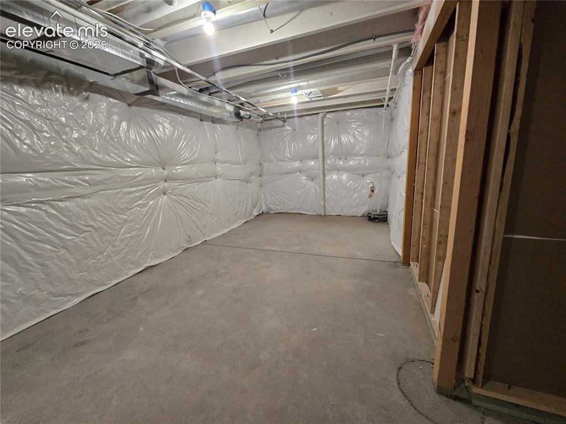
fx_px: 212
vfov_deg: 89.9
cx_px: 283
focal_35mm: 13
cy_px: 212
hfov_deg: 106.2
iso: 640
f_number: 2.2
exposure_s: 1/60
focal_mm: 2.2
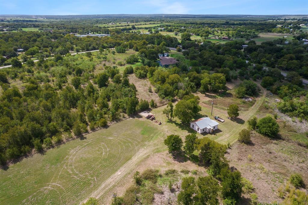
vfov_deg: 57.2
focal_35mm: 22
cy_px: 102
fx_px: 188
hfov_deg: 78.6
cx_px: 154
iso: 110
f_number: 2.8
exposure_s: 1/1250
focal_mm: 8.38
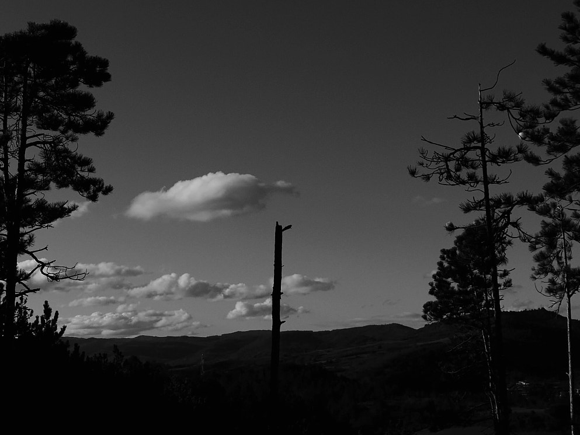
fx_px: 972
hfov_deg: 33.2
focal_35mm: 58
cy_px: 182
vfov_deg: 25.2
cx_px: 248
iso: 200
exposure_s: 1/4000
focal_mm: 14
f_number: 3.5
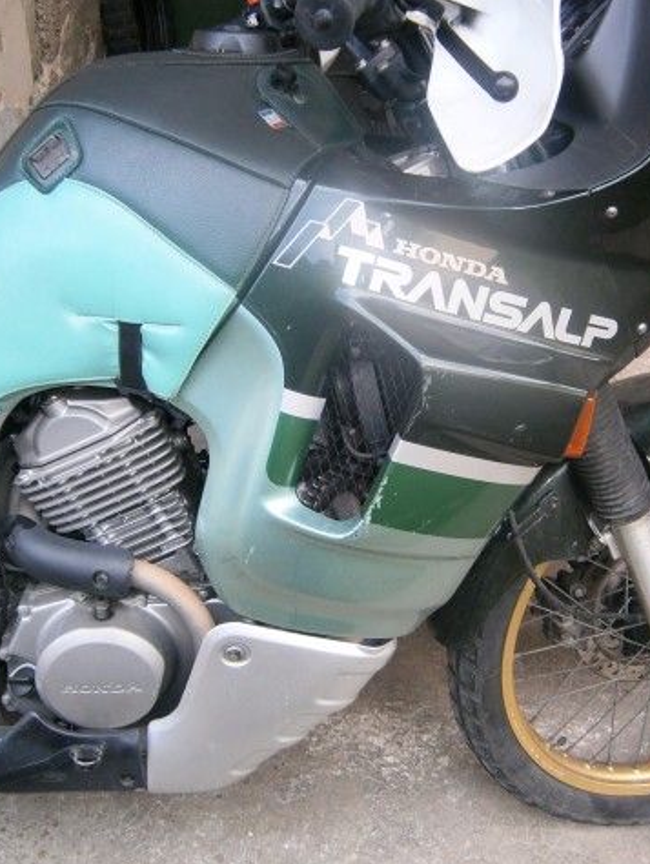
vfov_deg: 52.6
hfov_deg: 40.6
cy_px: 433
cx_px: 384
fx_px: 875
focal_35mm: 35
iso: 80
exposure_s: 1/80
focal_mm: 4.7
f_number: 2.8
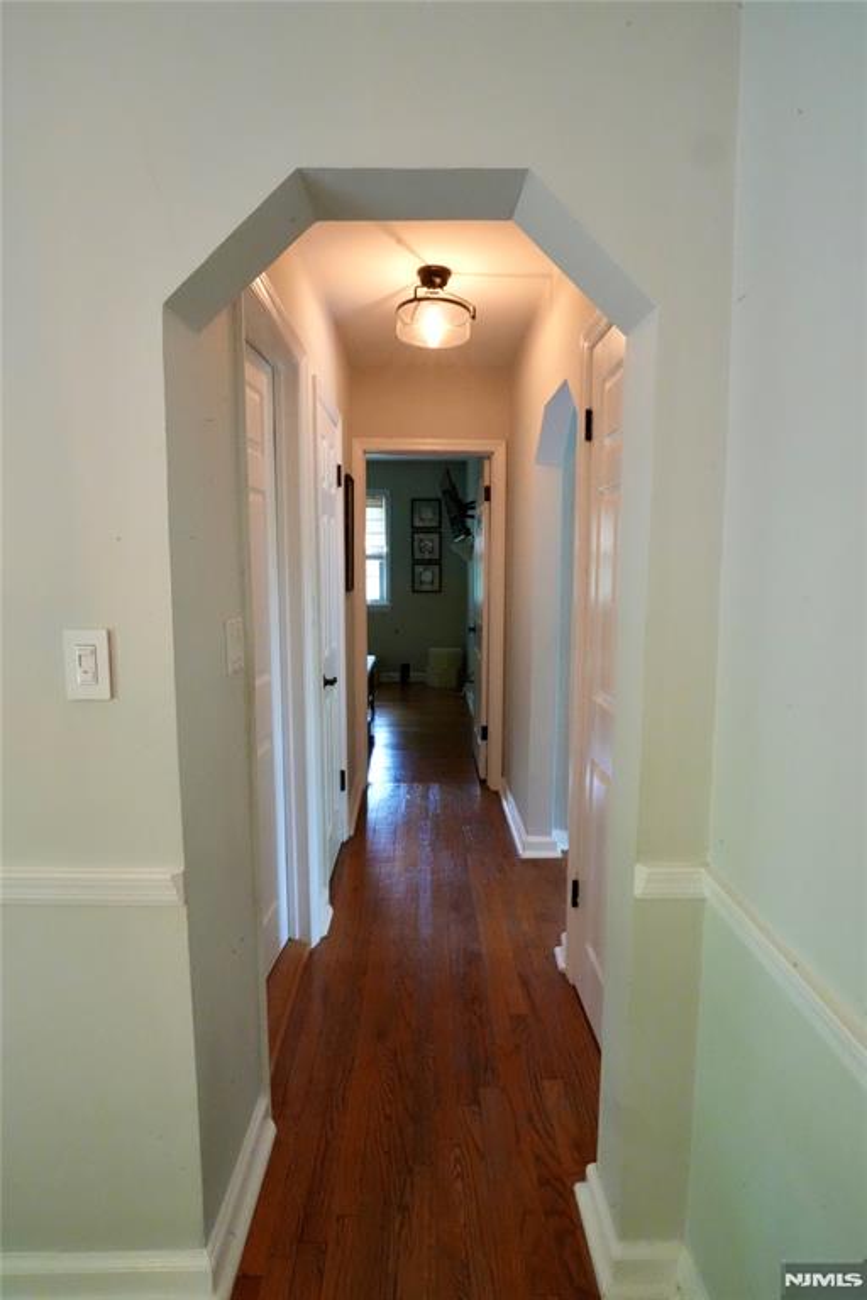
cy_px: 650
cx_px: 434
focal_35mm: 20
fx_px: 722
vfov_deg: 84.0
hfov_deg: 61.9
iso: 12800
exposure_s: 1/10
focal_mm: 20
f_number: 22
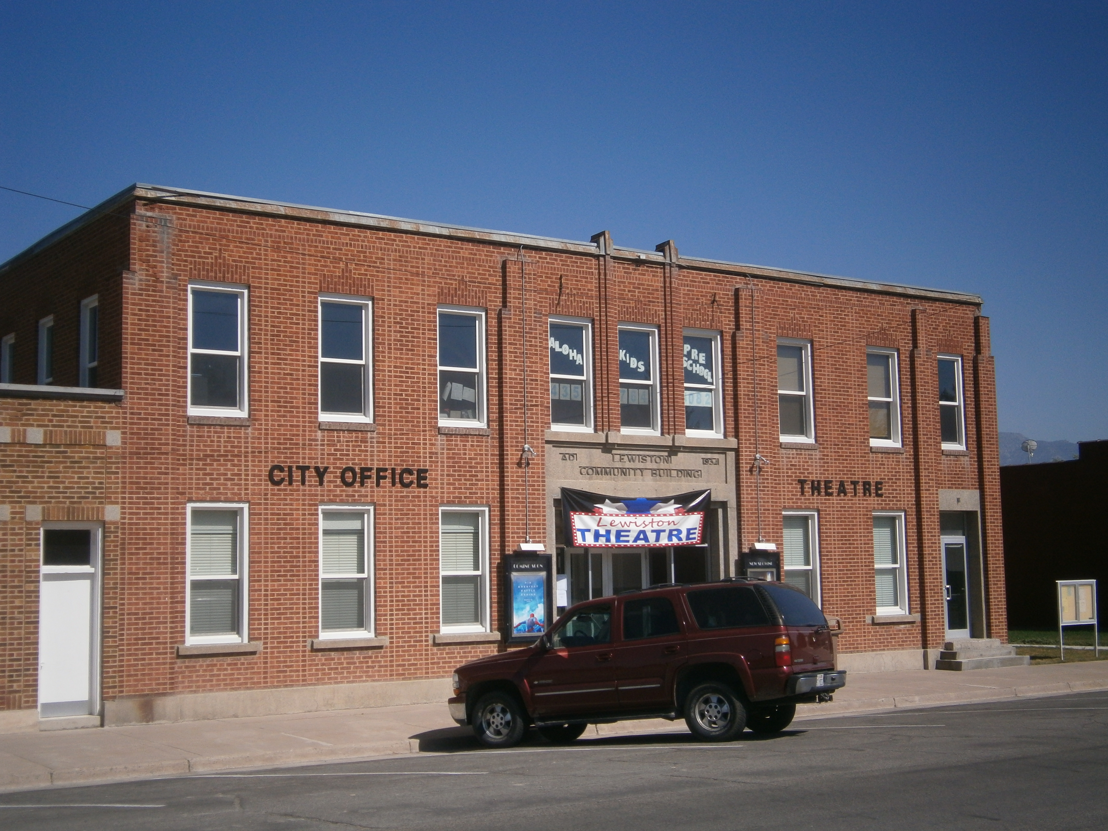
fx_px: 1504
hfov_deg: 40.4
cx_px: 554
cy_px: 416
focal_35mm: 47
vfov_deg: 30.9
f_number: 3.4
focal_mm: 8.3
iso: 80
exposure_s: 1/1600
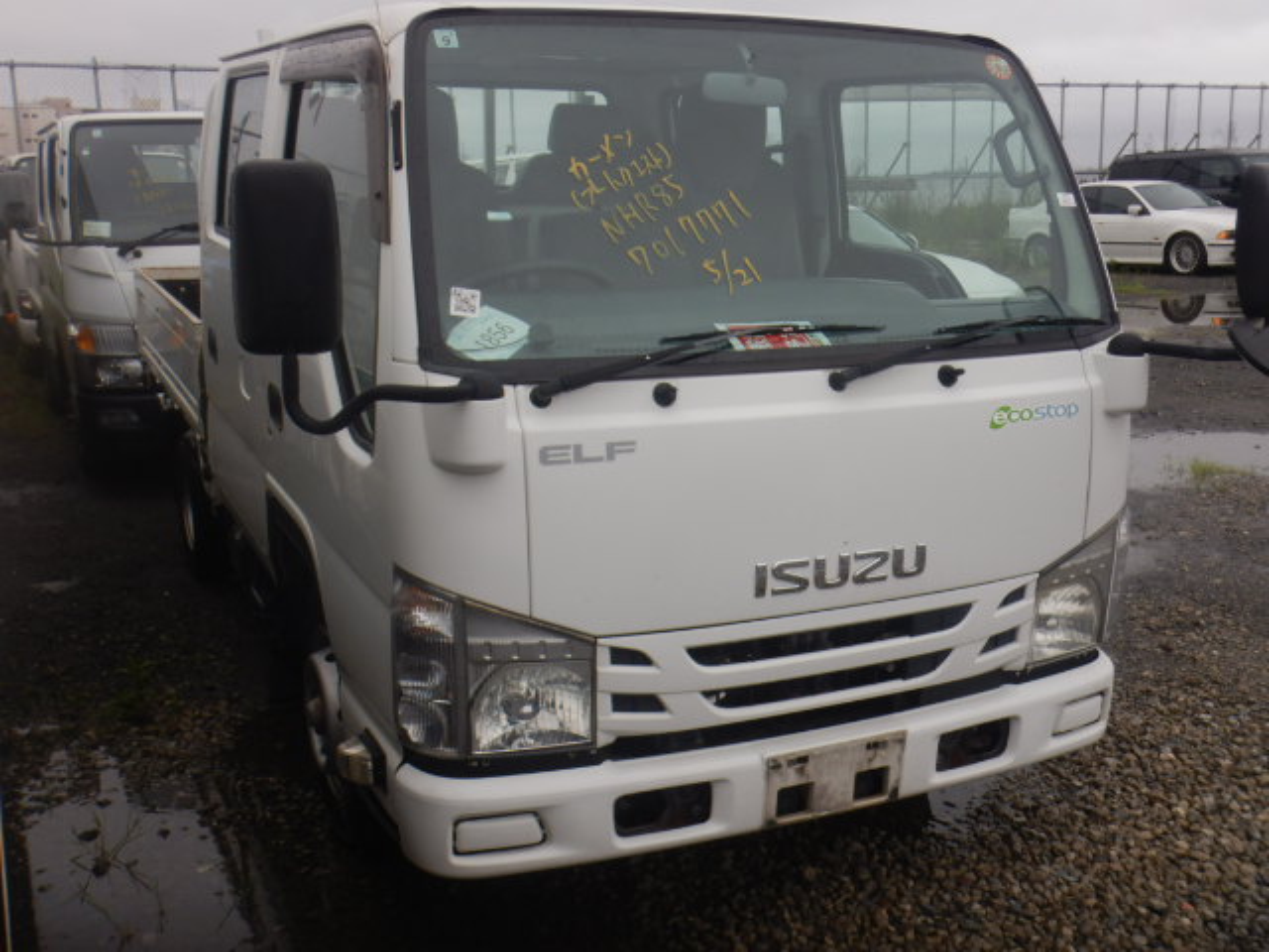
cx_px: 634
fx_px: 1356
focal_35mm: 37
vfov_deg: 38.7
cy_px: 476
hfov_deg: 50.1
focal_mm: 6.6
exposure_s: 1/60
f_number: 4.2
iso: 125
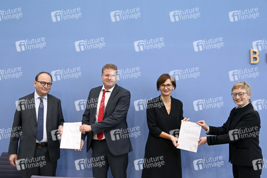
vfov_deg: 38.8
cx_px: 134
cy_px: 89
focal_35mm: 34
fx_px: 252
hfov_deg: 55.8
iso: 6400
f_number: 5.6
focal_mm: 34
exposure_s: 1/640
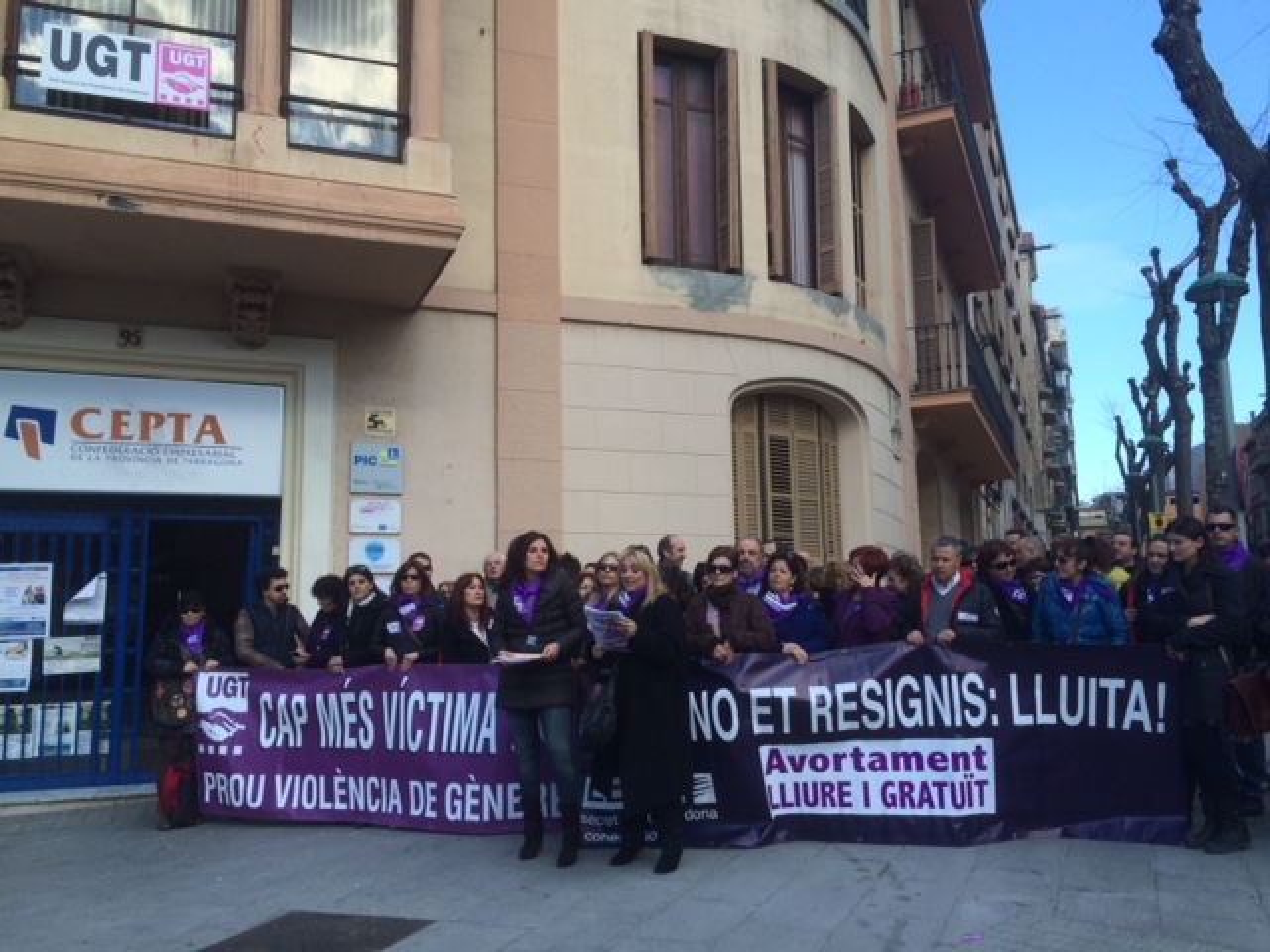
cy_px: 476
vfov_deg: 48.2
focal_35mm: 29
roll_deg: +1.5
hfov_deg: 61.7
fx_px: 1064
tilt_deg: +7.3
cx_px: 635
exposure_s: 1/631
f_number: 2.2
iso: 32
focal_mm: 4.15
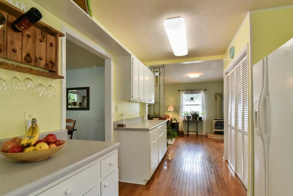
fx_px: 147
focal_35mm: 18
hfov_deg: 89.9
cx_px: 153
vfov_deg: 67.2
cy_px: 108
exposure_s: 1/160
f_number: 13
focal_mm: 16
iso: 4000
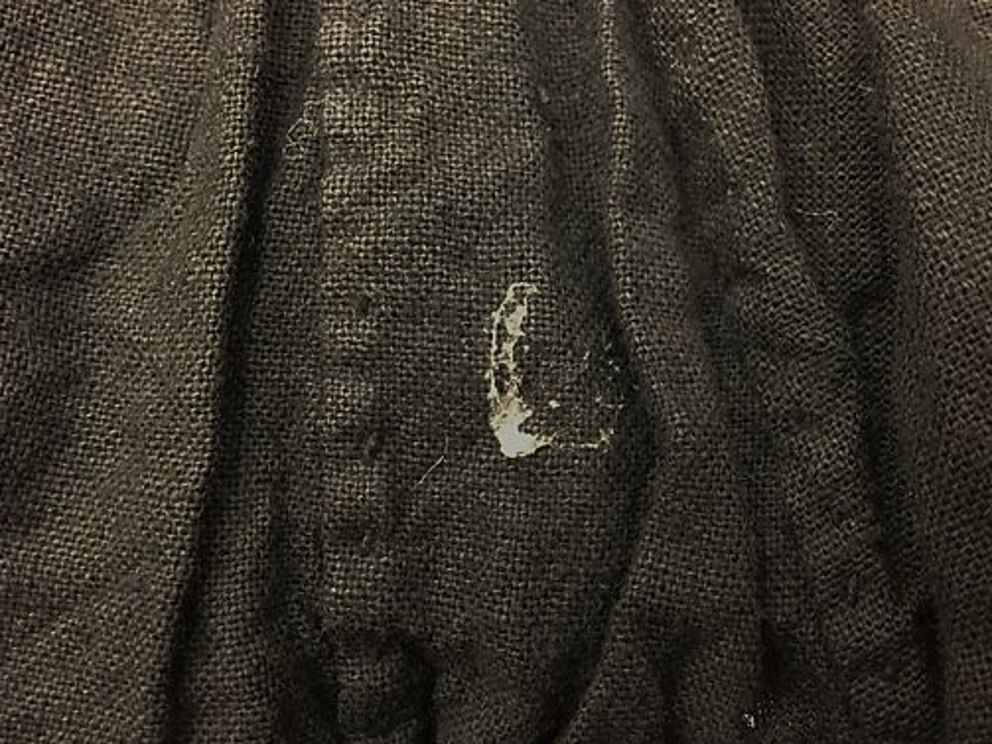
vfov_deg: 38.6
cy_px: 361
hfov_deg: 50.1
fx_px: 1060
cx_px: 544
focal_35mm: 37
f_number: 2.4
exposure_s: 1/15
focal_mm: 3.3
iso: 500
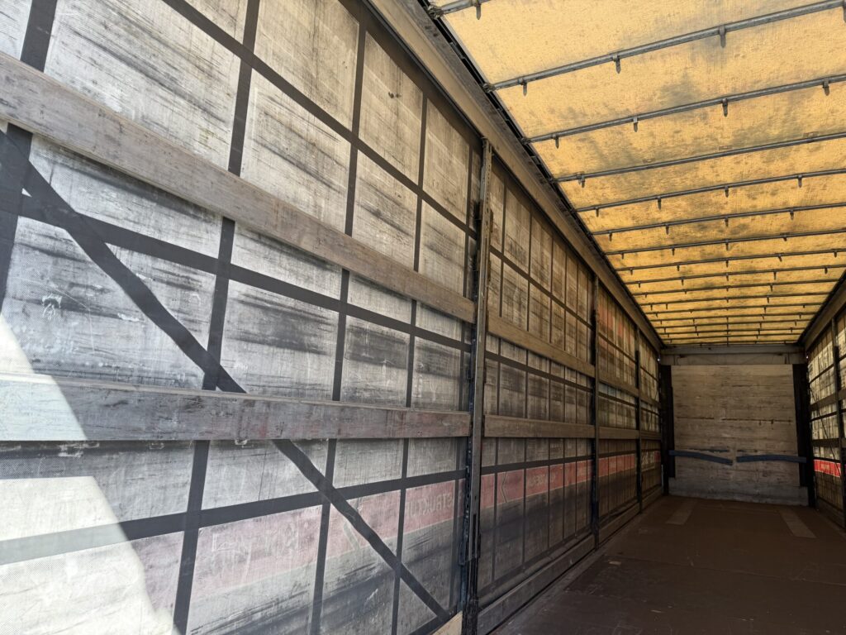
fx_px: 587
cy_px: 318
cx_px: 423
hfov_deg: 71.6
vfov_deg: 56.8
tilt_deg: +11.8
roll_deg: -3.7
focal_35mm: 24
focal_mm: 6.76
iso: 64
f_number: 1.78
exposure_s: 1/258
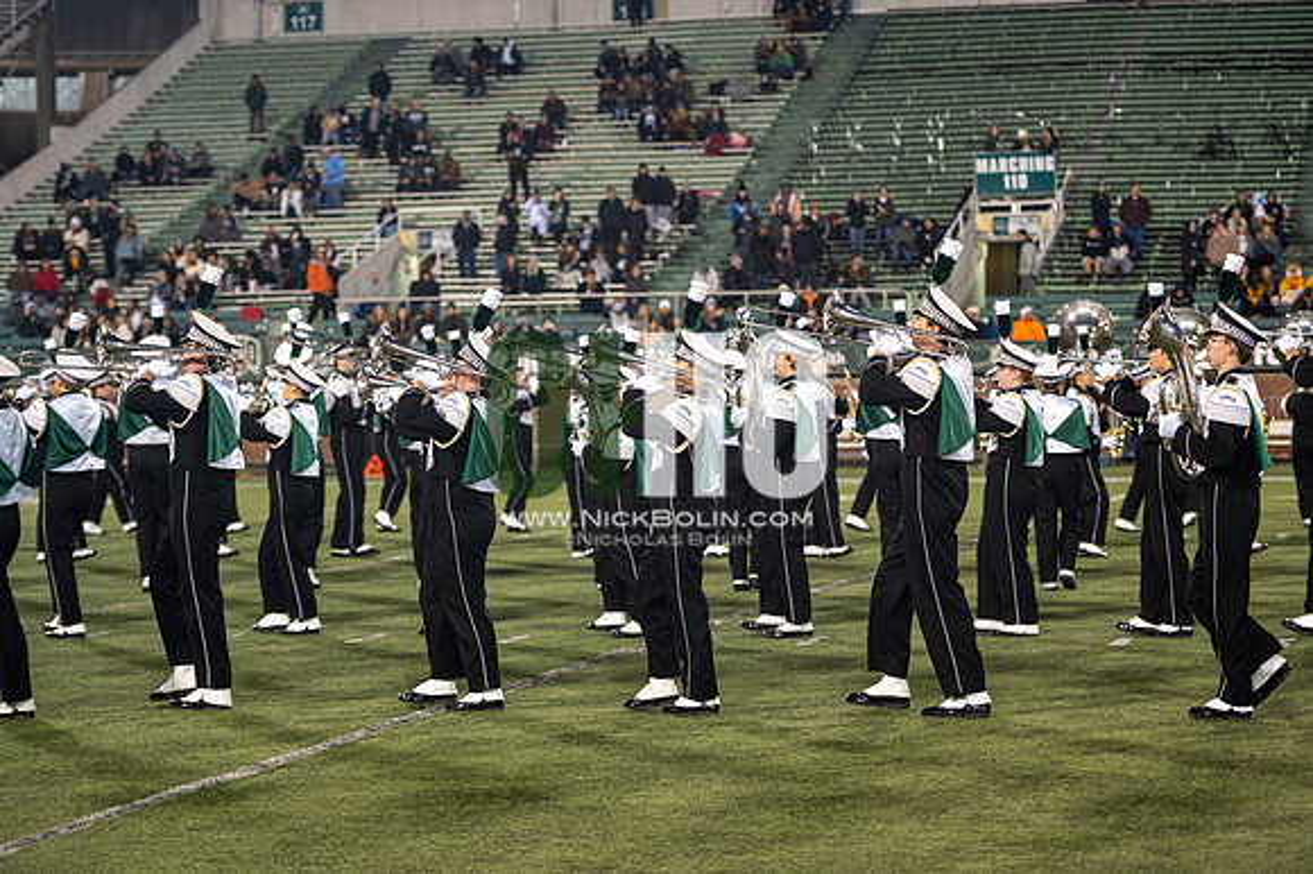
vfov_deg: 14.4
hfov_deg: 21.5
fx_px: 3463
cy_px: 437
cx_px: 656
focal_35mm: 95
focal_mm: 95
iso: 1000
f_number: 2.8
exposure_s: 1/500
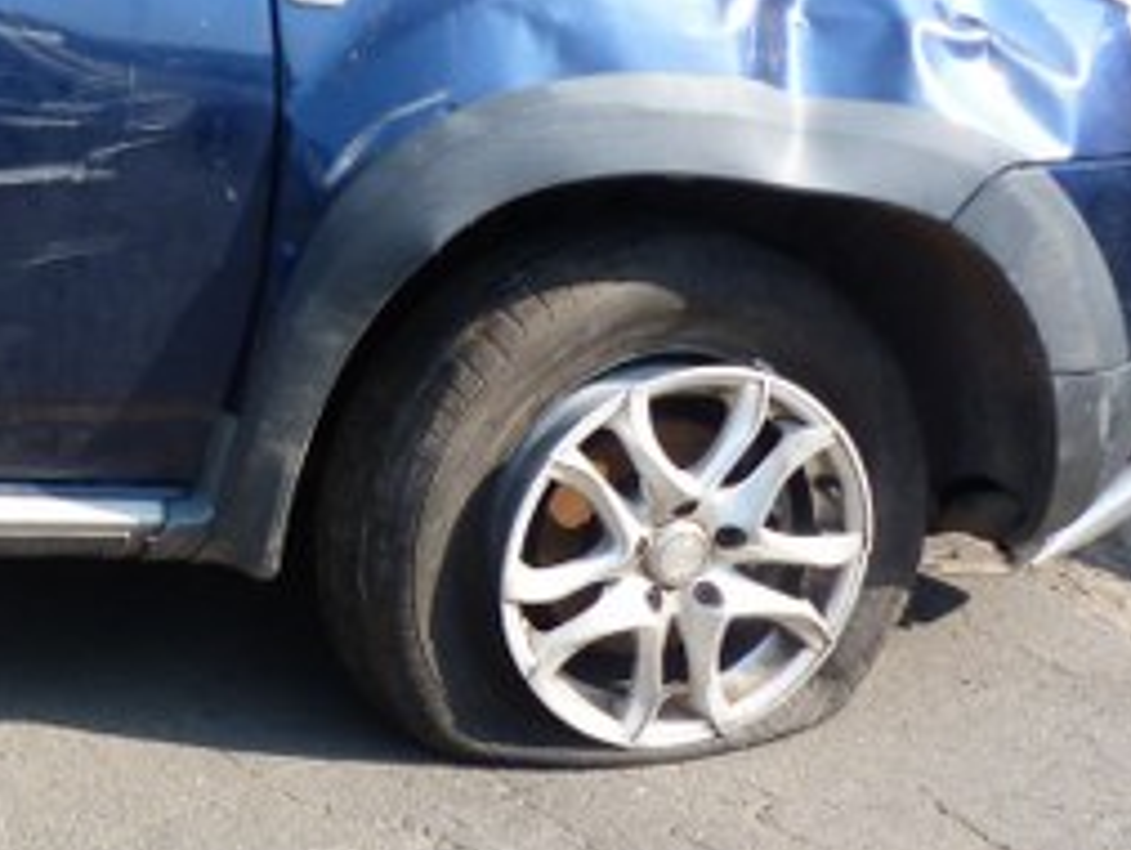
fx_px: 2582
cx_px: -478
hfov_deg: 21.4
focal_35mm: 79
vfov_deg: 18.5
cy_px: 188
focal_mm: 4.5
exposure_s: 1/160
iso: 80
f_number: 4
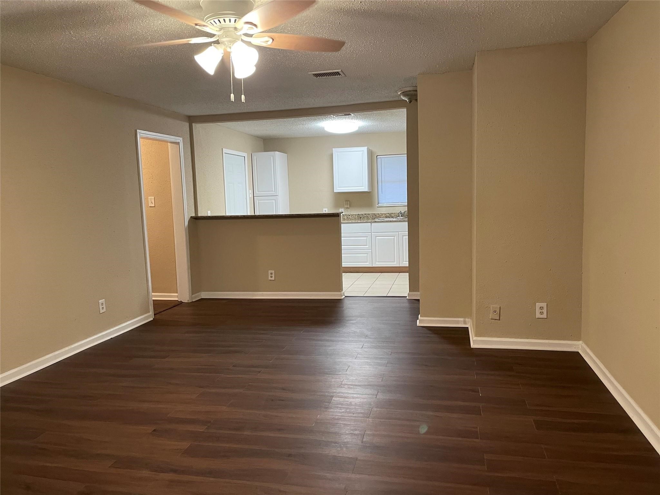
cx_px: 330
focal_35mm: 26
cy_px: 248
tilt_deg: -5.8
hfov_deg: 67.3
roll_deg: +2.5
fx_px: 496
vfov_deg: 53.1
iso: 320
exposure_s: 1/60
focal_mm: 4.2
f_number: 1.6
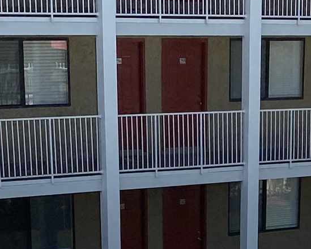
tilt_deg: -21.5
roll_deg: -4.0
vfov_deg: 10.1
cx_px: 421
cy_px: 482
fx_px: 1307
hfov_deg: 13.0
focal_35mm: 142
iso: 32
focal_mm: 4.25
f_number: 1.8
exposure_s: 1/6061
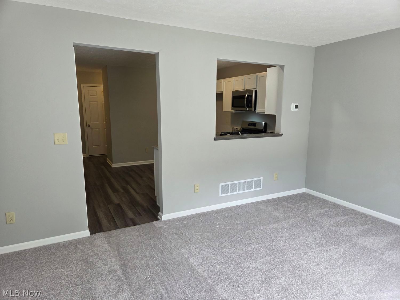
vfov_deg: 58.9
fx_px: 266
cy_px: 150
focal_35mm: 23
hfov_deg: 73.9
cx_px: 200
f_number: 1.8
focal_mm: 5.4
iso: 64
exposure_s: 1/120
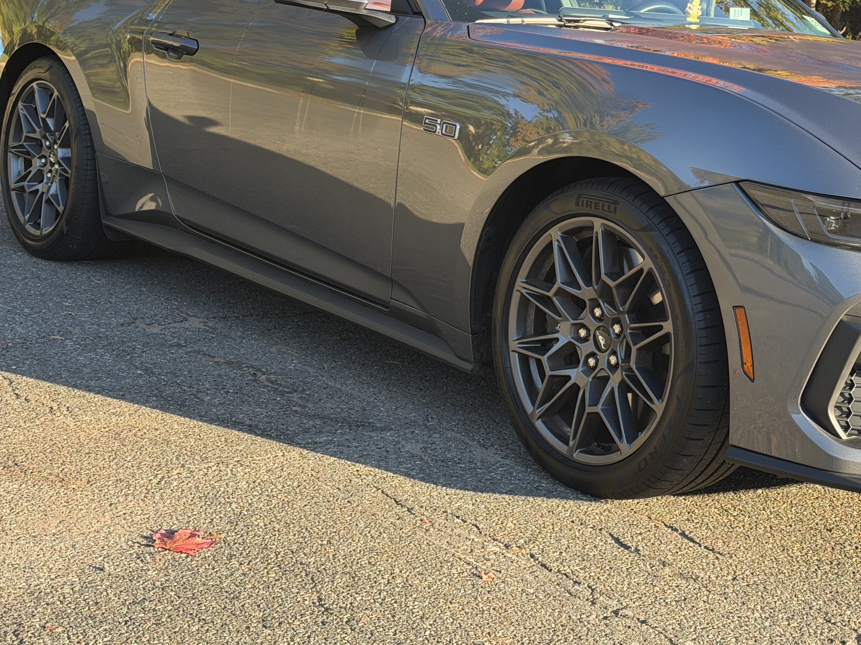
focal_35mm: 65
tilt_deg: -8.9
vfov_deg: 22.5
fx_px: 1617
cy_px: 218
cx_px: 512
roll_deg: -5.5
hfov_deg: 29.8
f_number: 1.78
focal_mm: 6.76
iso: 64
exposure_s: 1/503
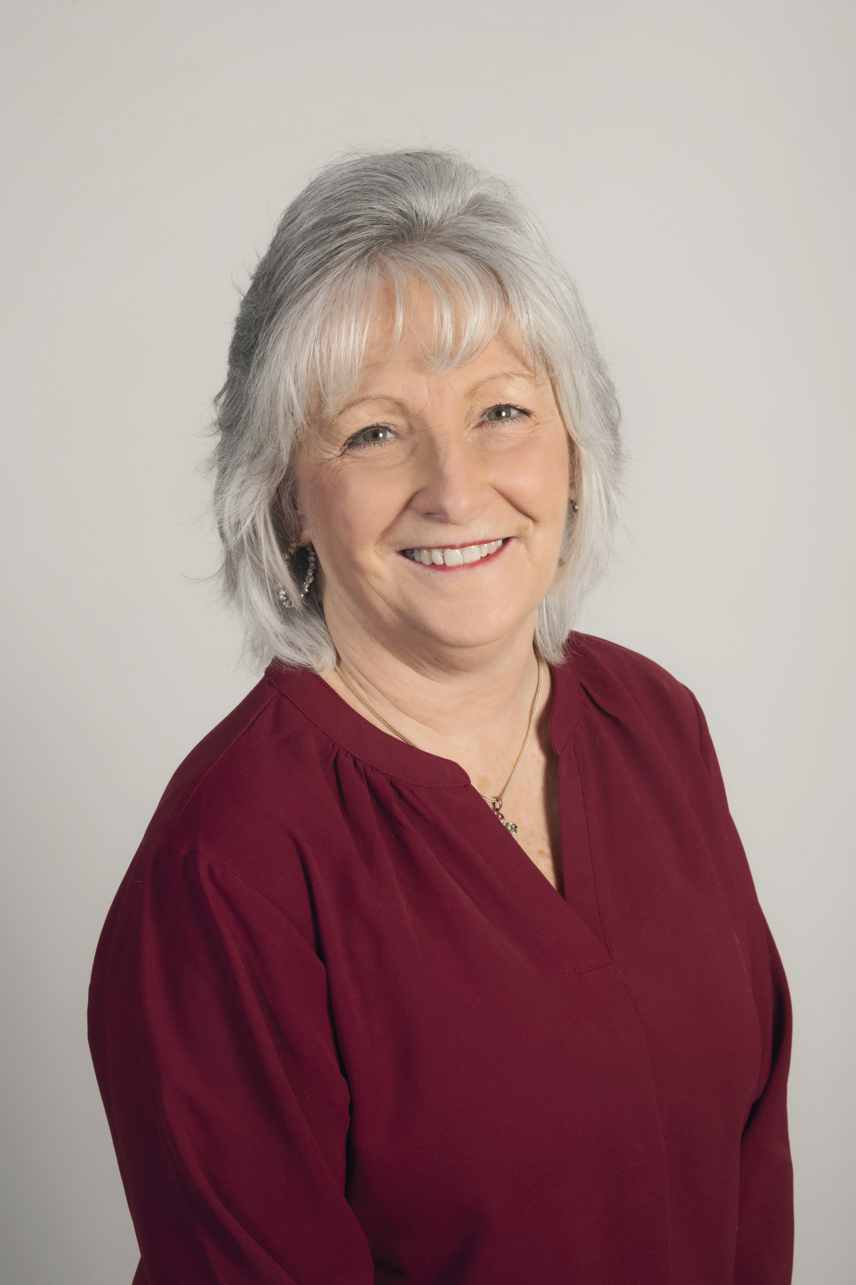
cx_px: 428
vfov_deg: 24.8
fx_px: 2924
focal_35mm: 82
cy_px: 642
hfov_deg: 16.7
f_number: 14
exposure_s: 1/200
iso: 250
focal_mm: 82
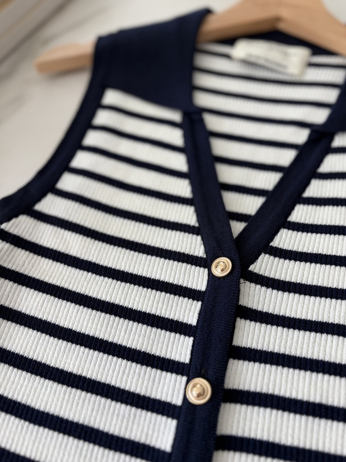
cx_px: 181
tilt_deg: -60.4
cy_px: 233
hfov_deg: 49.7
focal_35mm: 28
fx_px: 373
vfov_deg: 63.5
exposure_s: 1/120
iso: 125
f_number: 1.6
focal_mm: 5.96
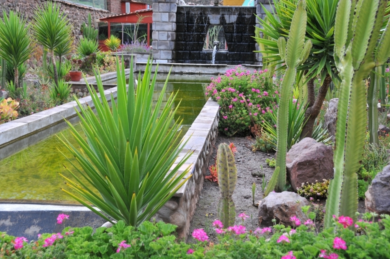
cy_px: 125
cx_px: 184
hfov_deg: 40.0
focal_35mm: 50
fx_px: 536
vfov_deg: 27.2
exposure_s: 1/125
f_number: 5.6
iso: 200
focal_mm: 31
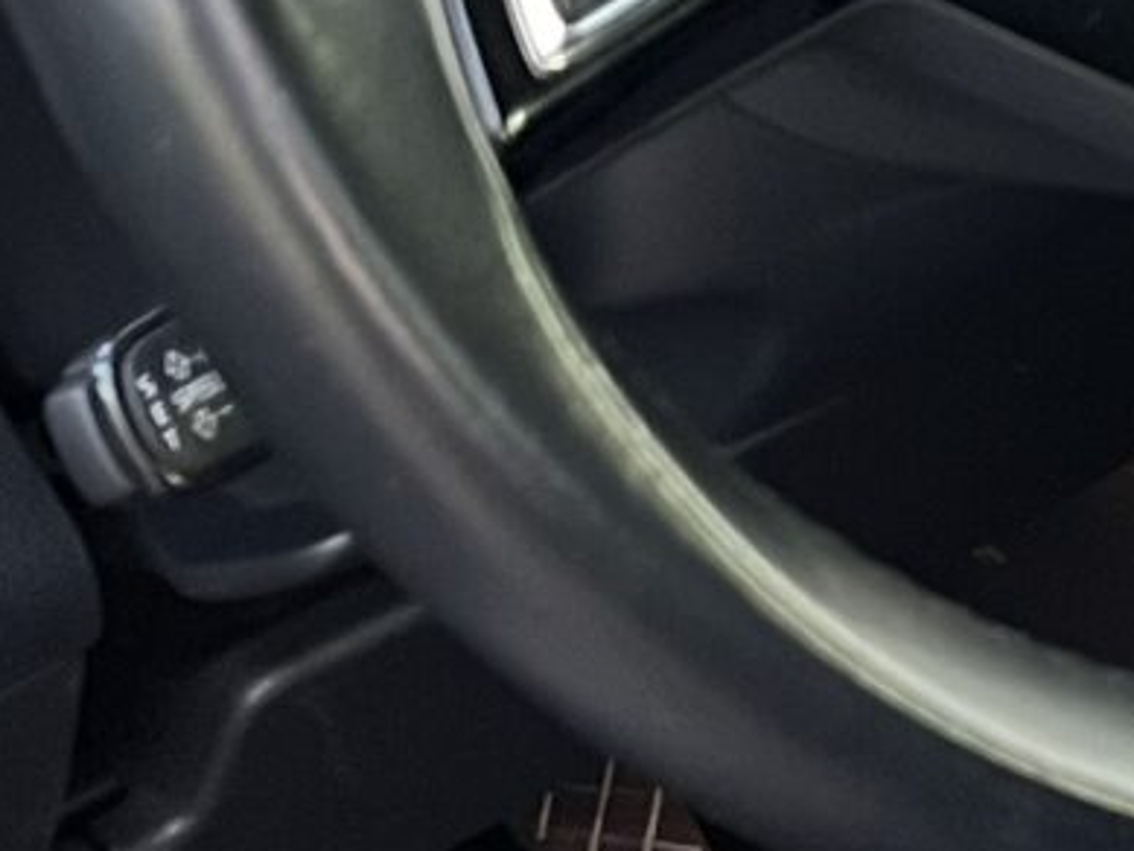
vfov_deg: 8.5
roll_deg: -0.7
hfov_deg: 10.8
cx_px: 2087
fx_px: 5604
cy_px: -434
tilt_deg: -23.9
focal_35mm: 171
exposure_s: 1/82
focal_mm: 5.1
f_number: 1.6
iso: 125
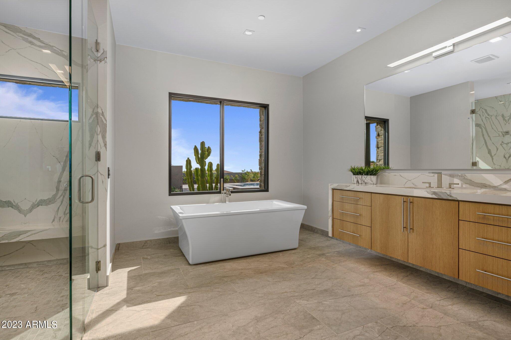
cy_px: 170
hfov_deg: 90.0
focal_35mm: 18
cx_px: 256
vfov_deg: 67.4
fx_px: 255
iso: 400
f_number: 13
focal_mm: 18
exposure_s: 1/8
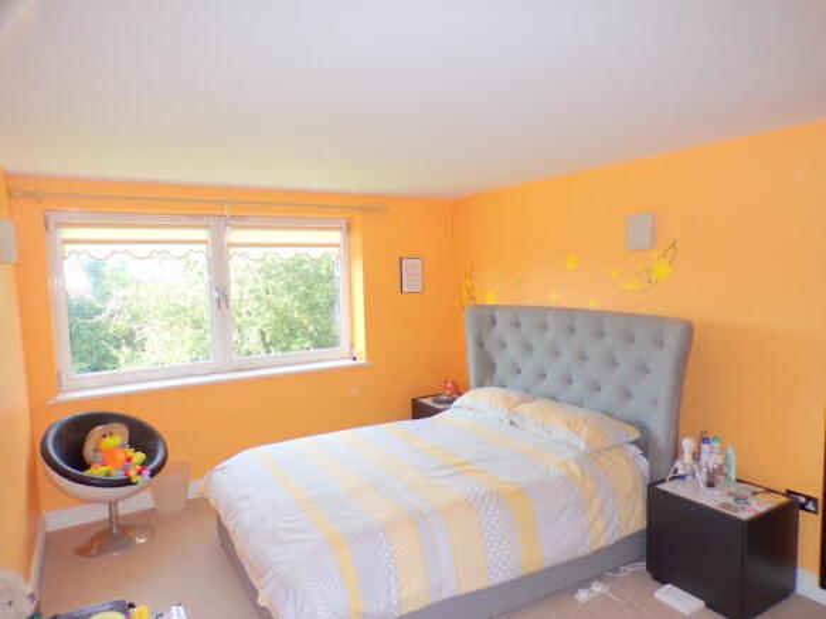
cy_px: 310
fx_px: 573
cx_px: 413
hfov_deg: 71.6
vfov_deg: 56.8
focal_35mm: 24
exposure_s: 1/70
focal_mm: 4.3
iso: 100
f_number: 3
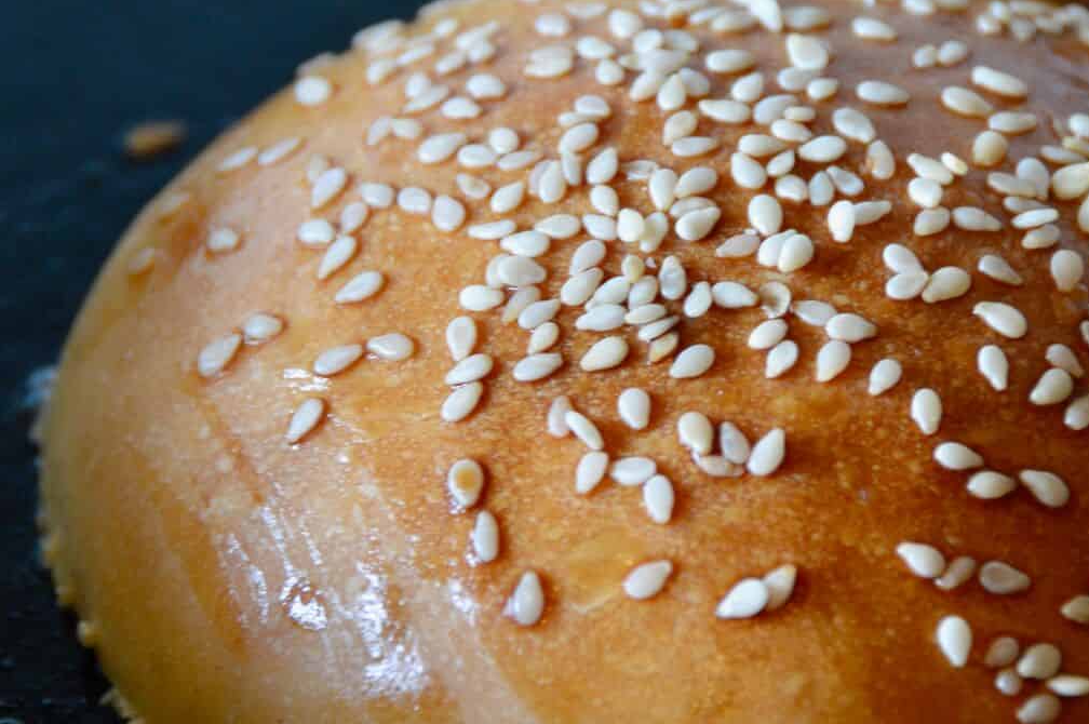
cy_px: 290
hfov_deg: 4.7
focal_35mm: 443
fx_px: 13386
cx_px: 552
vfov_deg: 3.1
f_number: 6.3
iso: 400
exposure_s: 1/15
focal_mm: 155
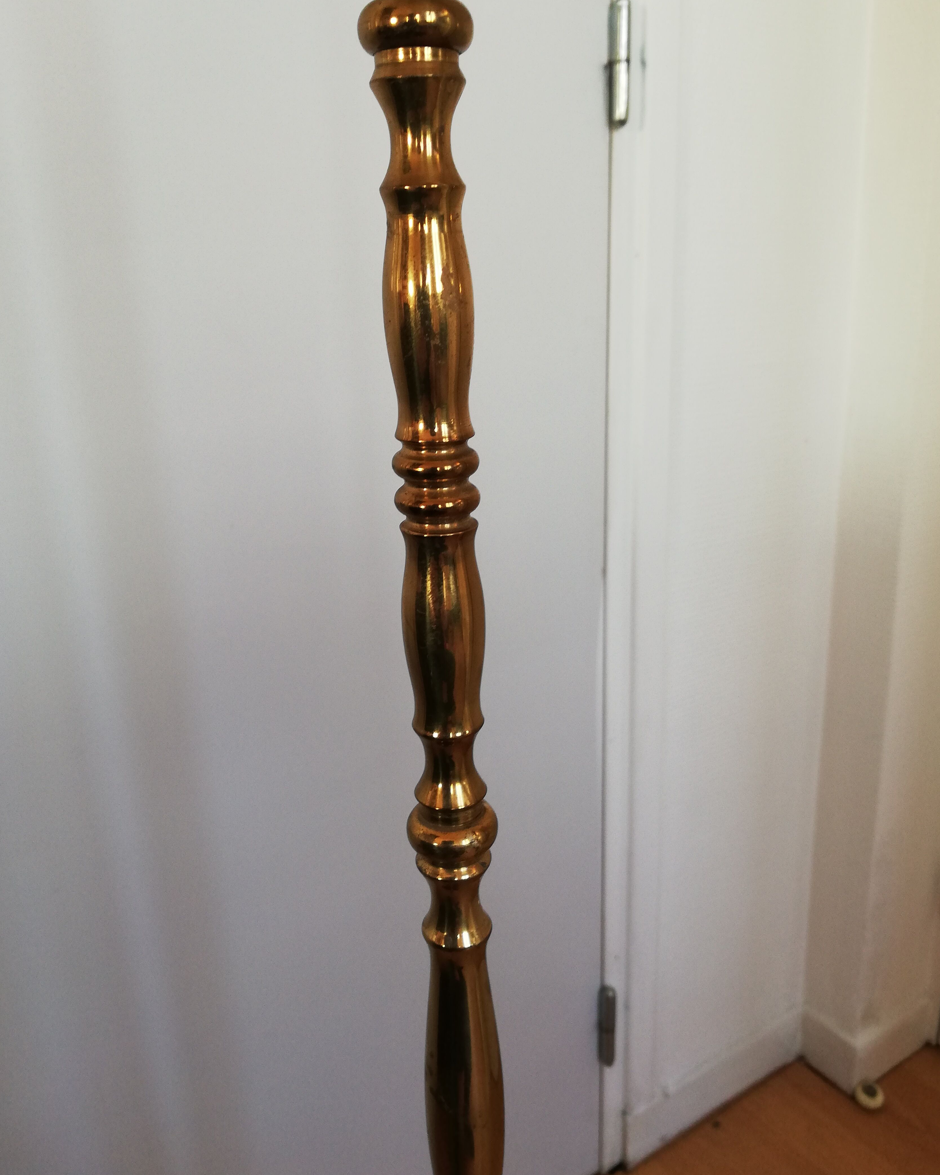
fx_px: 974
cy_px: 551
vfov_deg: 62.2
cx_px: 468
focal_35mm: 28
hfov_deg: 51.5
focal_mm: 3.81
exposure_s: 1/60
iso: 100
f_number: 2.2
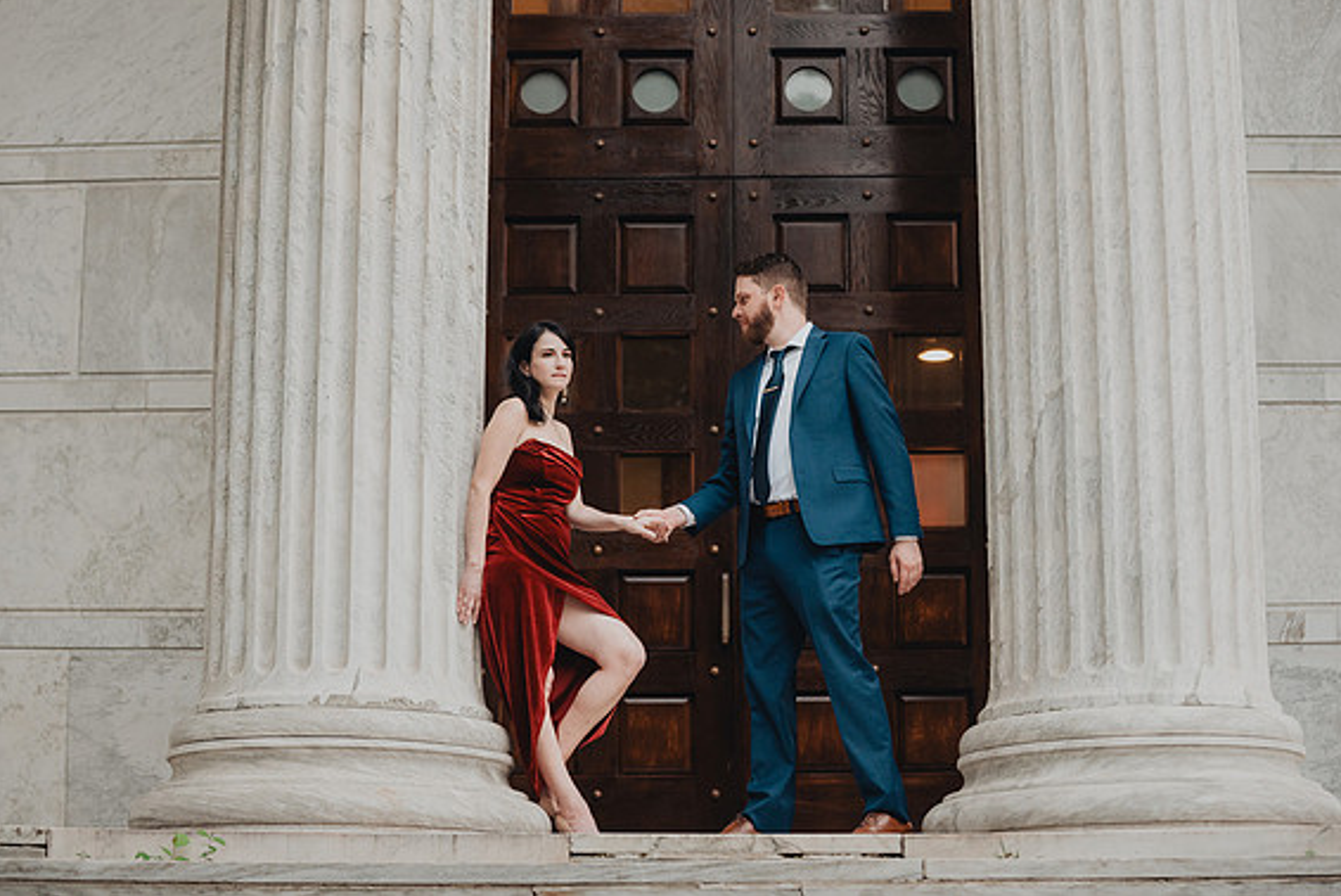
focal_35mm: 77
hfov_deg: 26.3
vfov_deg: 17.7
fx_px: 2870
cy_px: 430
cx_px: 679
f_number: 2.8
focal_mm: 70
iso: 800
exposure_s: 1/1000
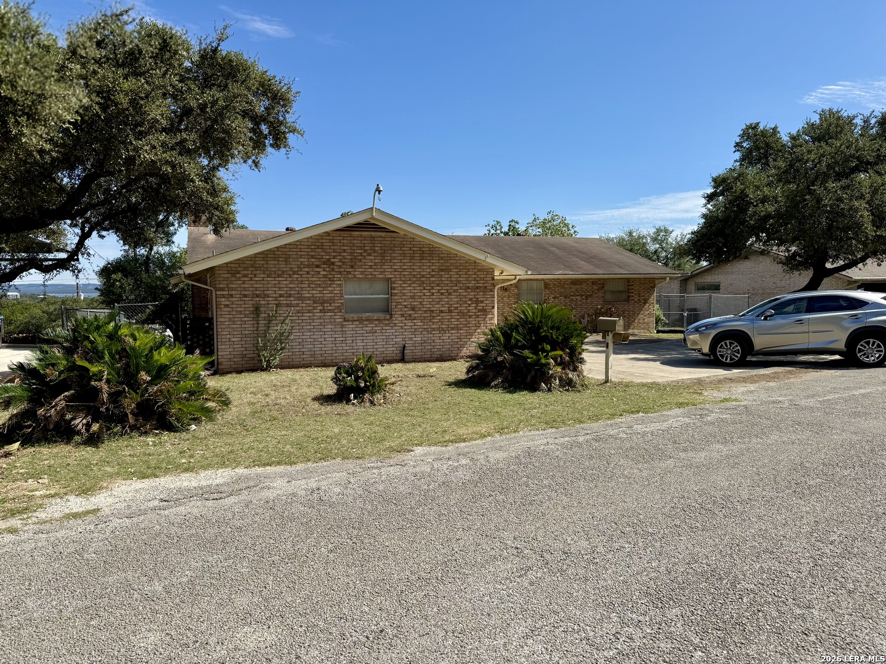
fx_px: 614
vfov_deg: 56.8
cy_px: 332
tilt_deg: -4.5
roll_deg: +0.4
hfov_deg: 71.6
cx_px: 443
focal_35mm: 24
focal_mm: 6.76
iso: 80
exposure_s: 1/5319
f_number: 1.78
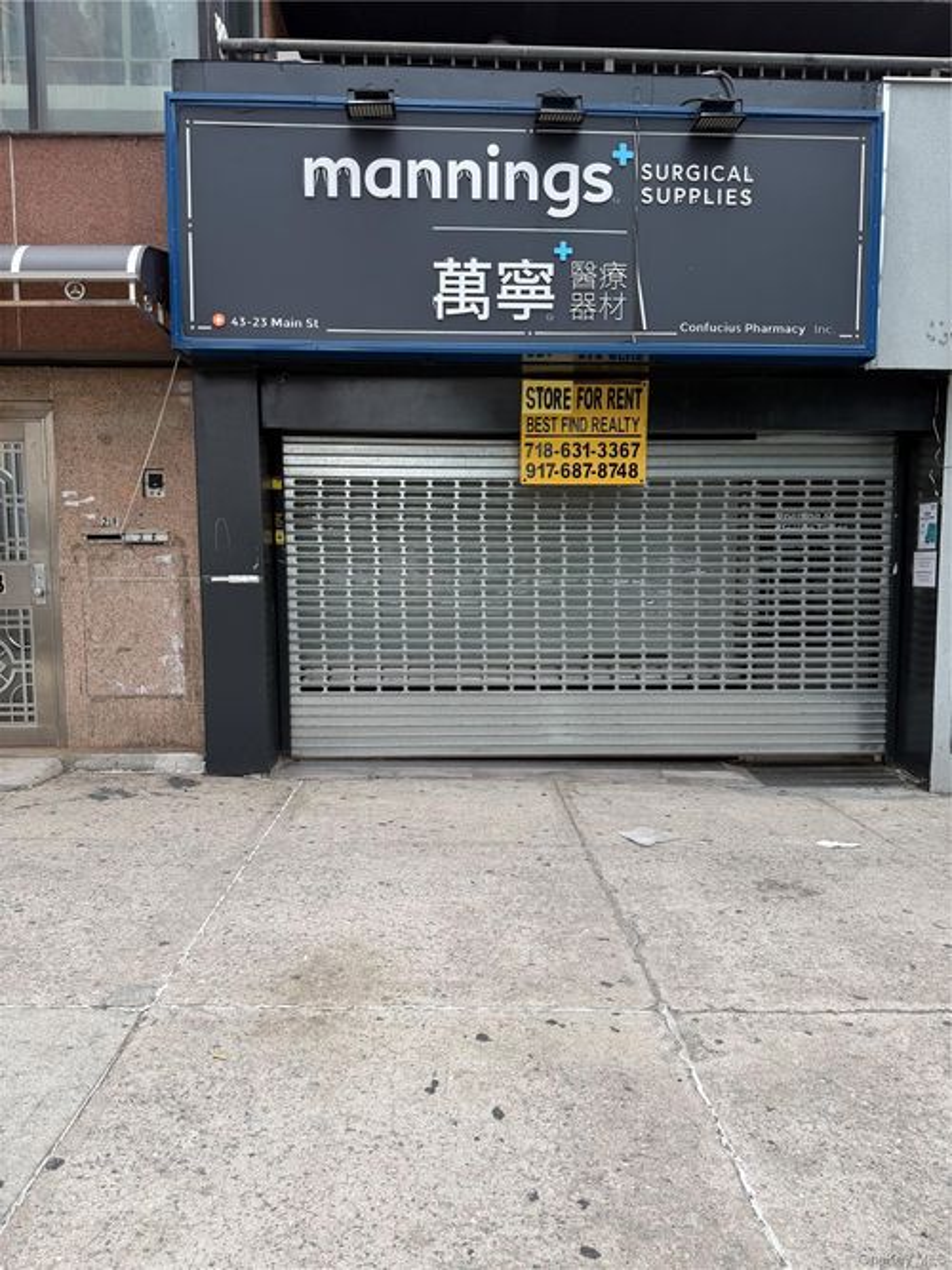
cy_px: 635
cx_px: 476
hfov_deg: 56.8
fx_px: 880
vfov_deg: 71.6
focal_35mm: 24
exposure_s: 1/481
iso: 80
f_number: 1.78
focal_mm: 6.76
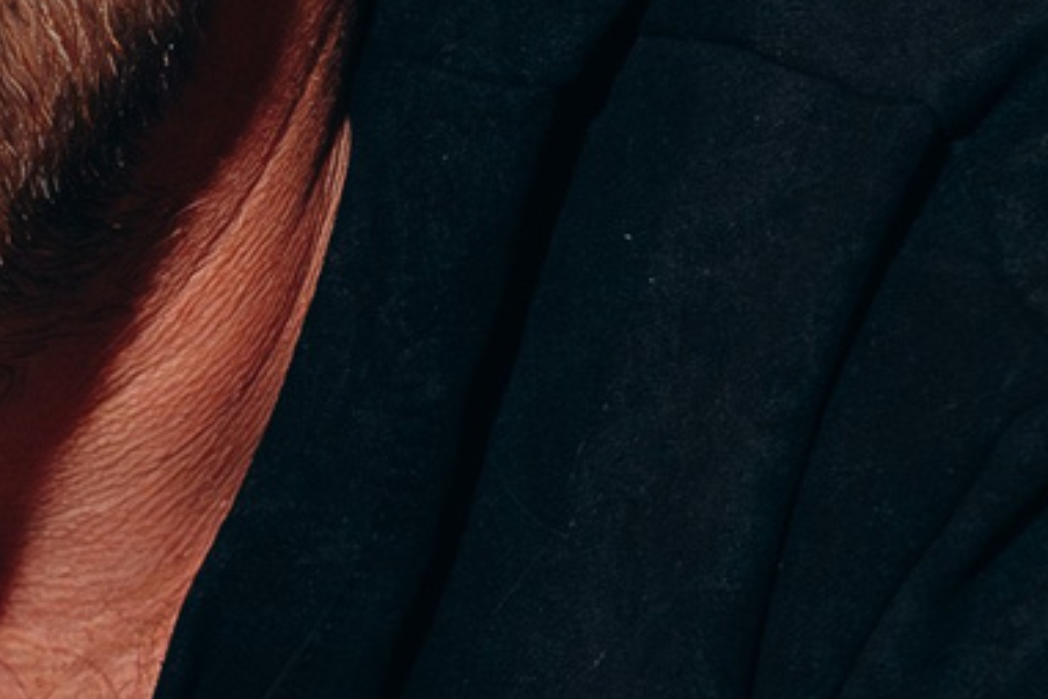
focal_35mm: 504
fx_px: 14671
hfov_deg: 4.1
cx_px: -231
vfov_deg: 2.7
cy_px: 541
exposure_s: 1/160
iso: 1250
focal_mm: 75
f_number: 4
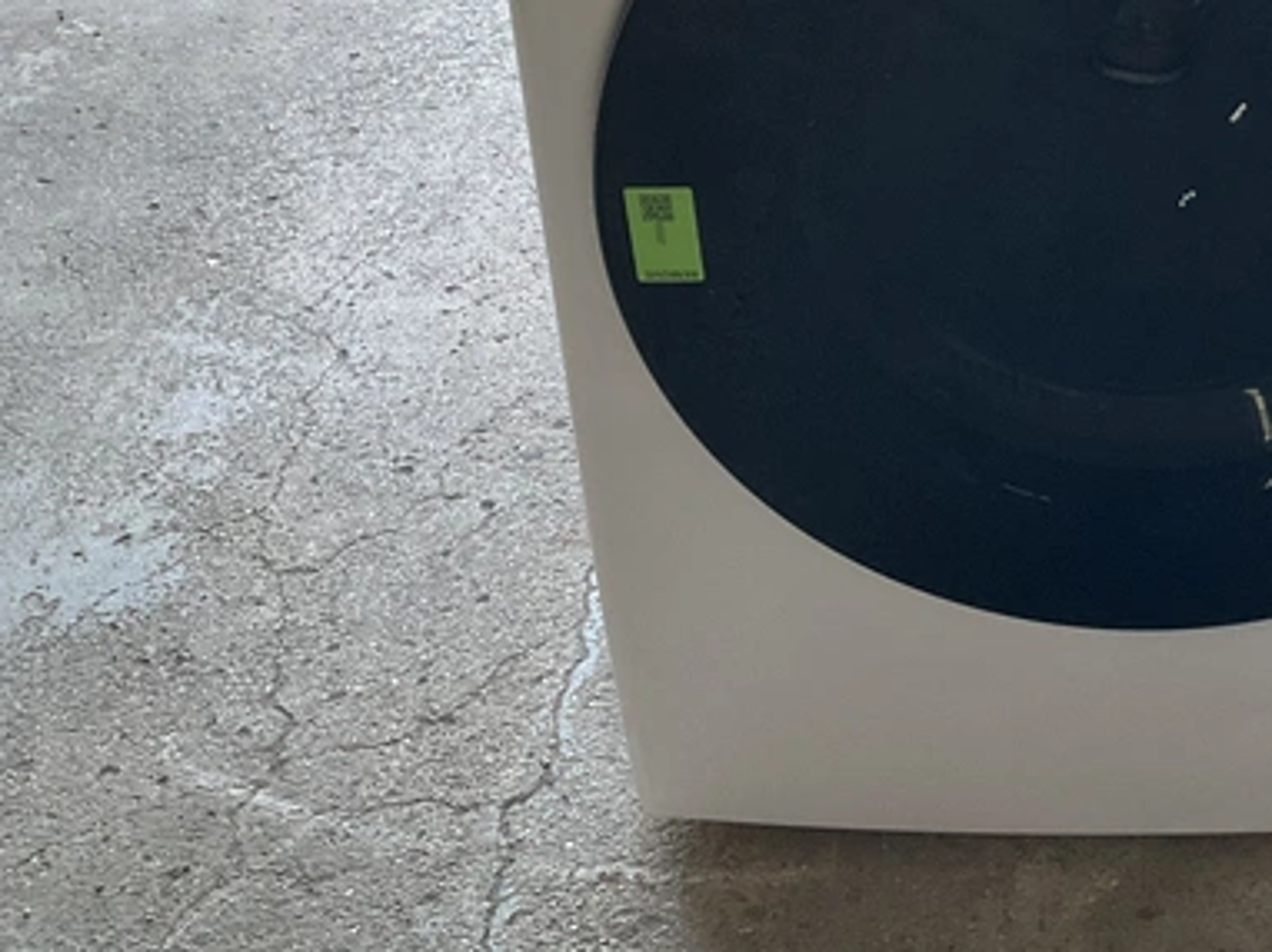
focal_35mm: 57
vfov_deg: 24.7
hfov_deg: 31.9
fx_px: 2093
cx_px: 1182
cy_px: 45
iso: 80
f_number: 1.8
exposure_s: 1/60
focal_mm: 3
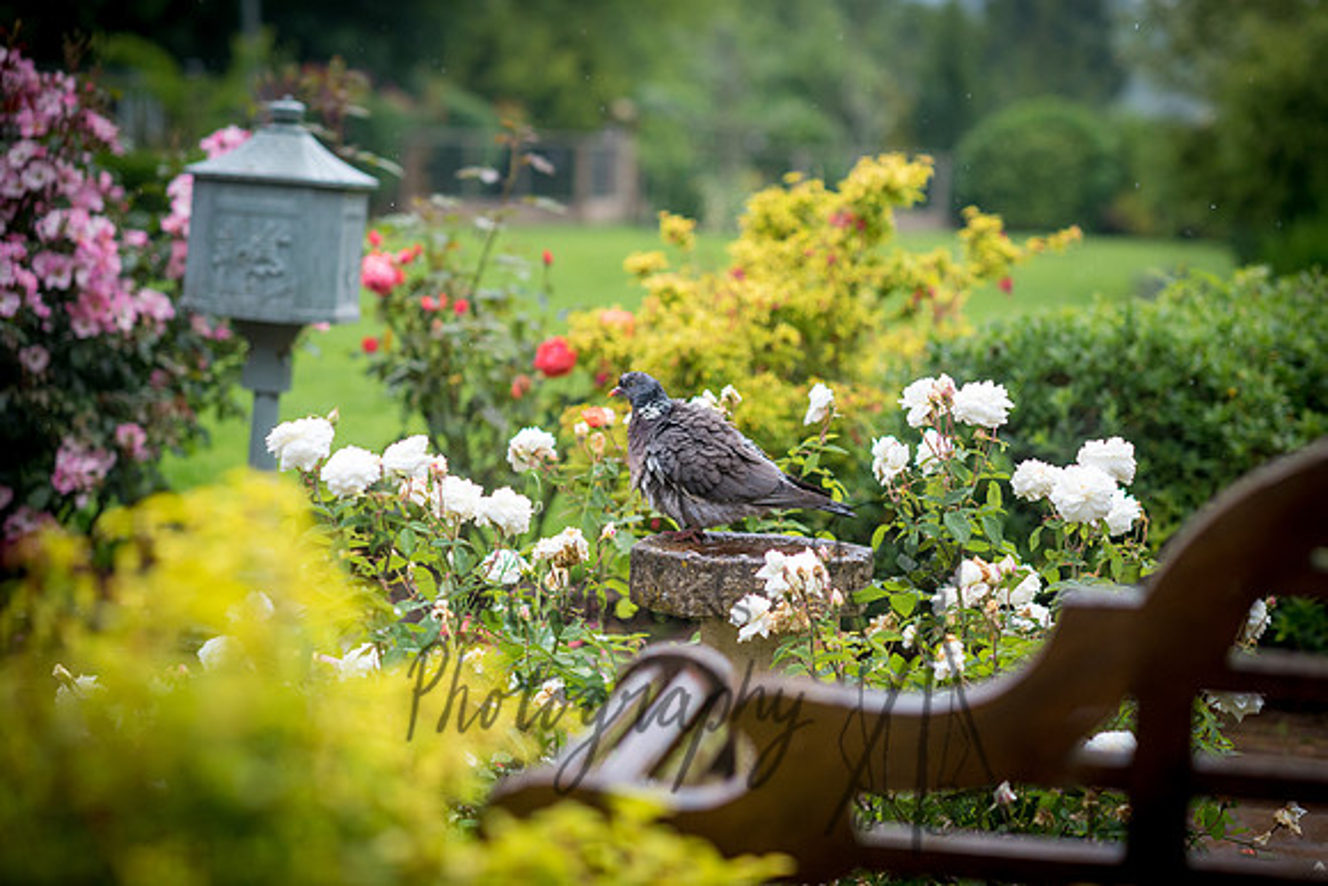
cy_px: 443
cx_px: 664
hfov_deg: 23.9
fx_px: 3136
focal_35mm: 85
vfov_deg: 16.1
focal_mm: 85
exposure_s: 1/1600
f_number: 2.8
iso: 1100
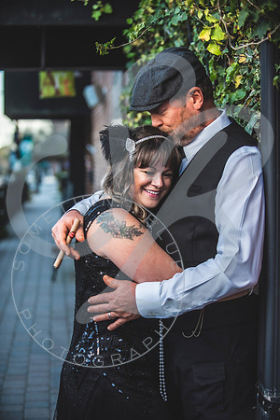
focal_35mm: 70
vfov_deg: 28.8
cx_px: 140
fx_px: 817
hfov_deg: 19.5
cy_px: 210
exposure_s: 1/250
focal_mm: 70
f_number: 2.8
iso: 100
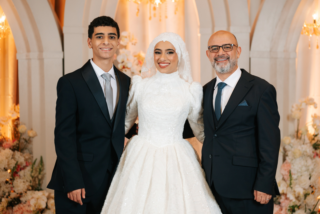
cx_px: 160
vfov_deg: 15.0
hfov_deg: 22.4
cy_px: 107
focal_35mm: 91
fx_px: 809
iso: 400
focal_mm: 90
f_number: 2.8
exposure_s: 1/200
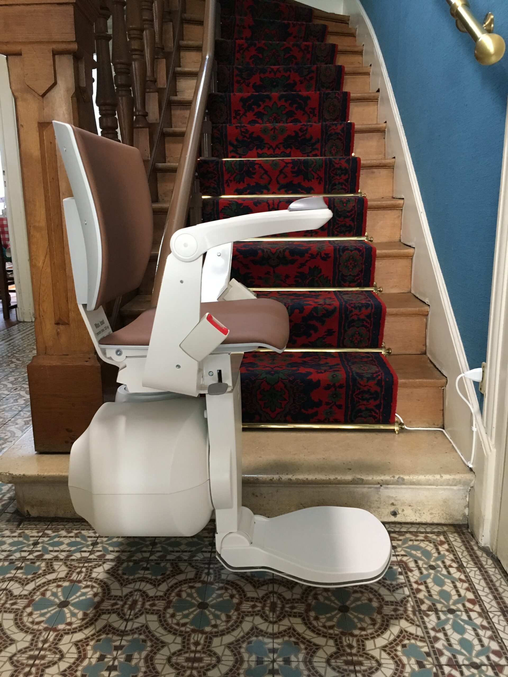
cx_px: 254
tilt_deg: -13.3
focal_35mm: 29
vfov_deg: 61.7
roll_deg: +0.5
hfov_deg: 48.2
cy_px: 338
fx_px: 567
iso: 250
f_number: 2.2
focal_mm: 4.15
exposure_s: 1/33
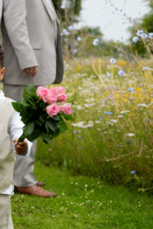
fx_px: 554
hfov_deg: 15.4
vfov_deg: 23.1
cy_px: 56
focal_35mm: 87
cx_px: -3
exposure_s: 1/250
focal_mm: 38
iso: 64
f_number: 2.8
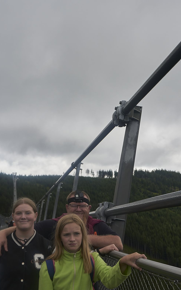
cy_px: 176
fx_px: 384
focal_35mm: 49
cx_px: 91
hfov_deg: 26.5
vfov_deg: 41.1
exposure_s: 1/640
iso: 160
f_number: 5.6
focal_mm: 25
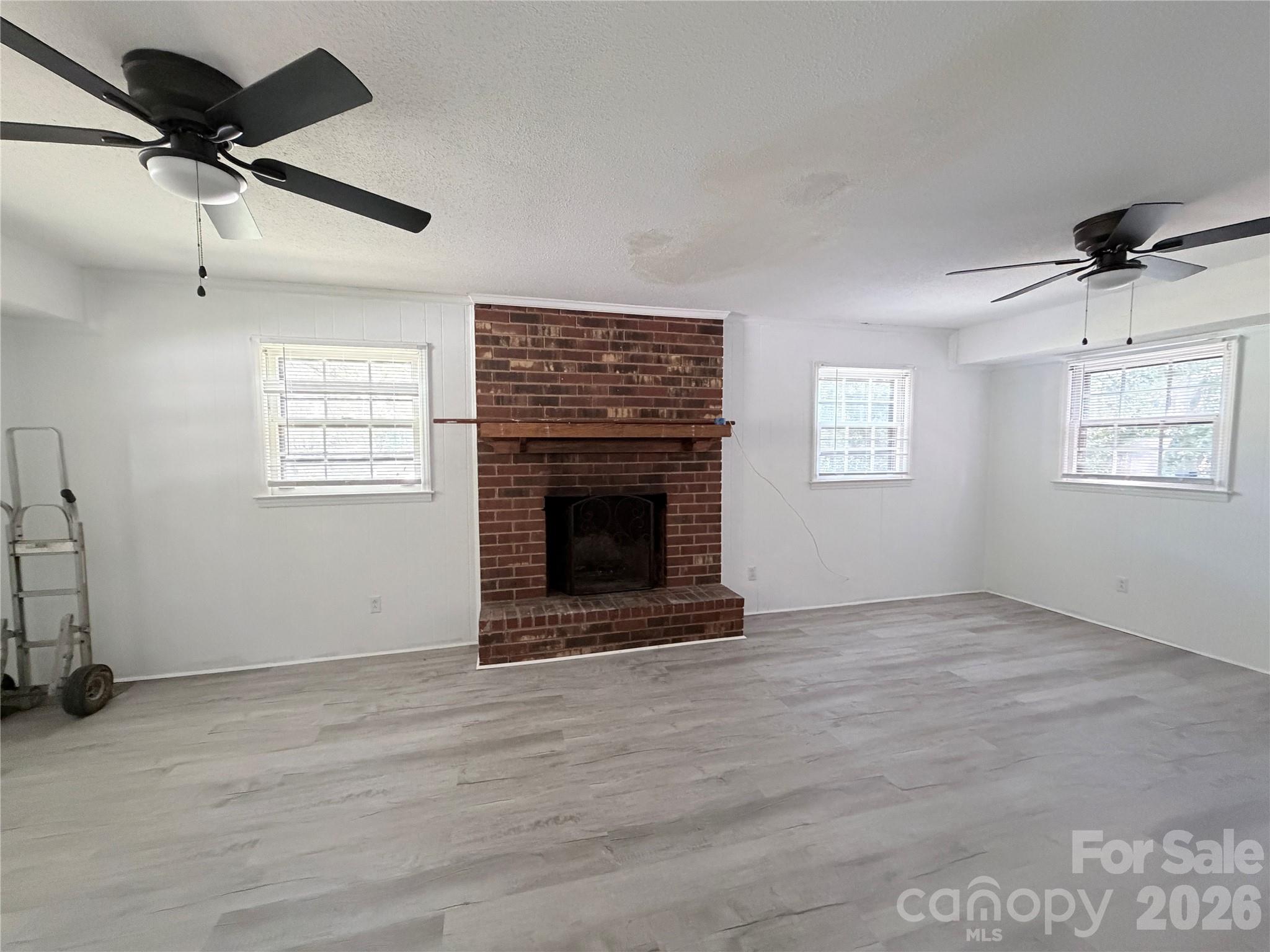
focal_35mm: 14
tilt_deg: -3.9
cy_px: 476
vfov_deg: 85.7
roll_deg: +0.0
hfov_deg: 102.1
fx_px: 514
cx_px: 635
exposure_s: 1/60
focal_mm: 2.22
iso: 640
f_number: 2.2
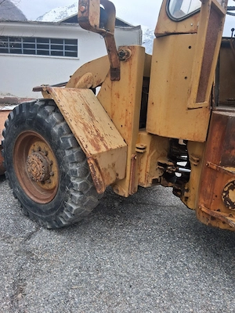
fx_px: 235
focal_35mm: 26
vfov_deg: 67.3
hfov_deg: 53.1
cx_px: 118
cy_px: 156
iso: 25
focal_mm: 3.98
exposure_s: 1/128
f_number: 1.8
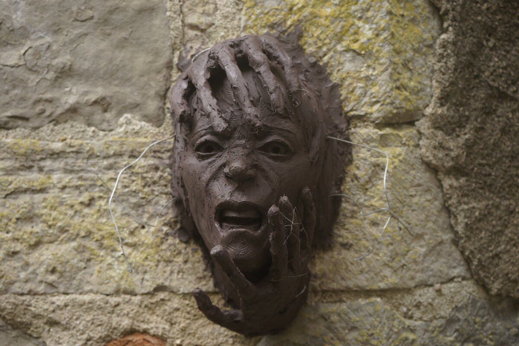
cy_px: 173
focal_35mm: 50
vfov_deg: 27.0
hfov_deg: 39.6
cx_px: 260
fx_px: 721
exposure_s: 1/125
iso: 250
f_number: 5
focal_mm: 50
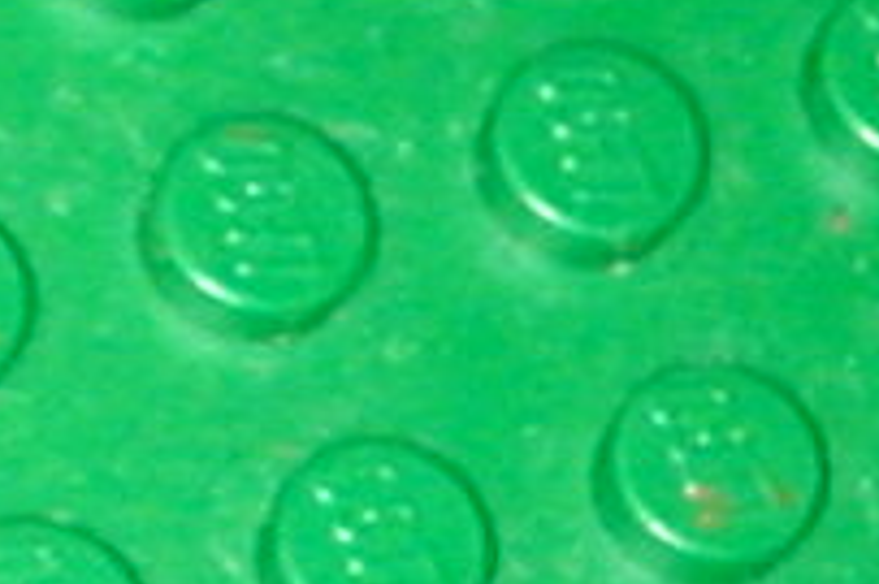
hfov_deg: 3.8
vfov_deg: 2.6
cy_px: 1220
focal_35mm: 525
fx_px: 12808
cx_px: 3204
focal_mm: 9.7
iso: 100
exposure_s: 1/59.9
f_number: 5.9
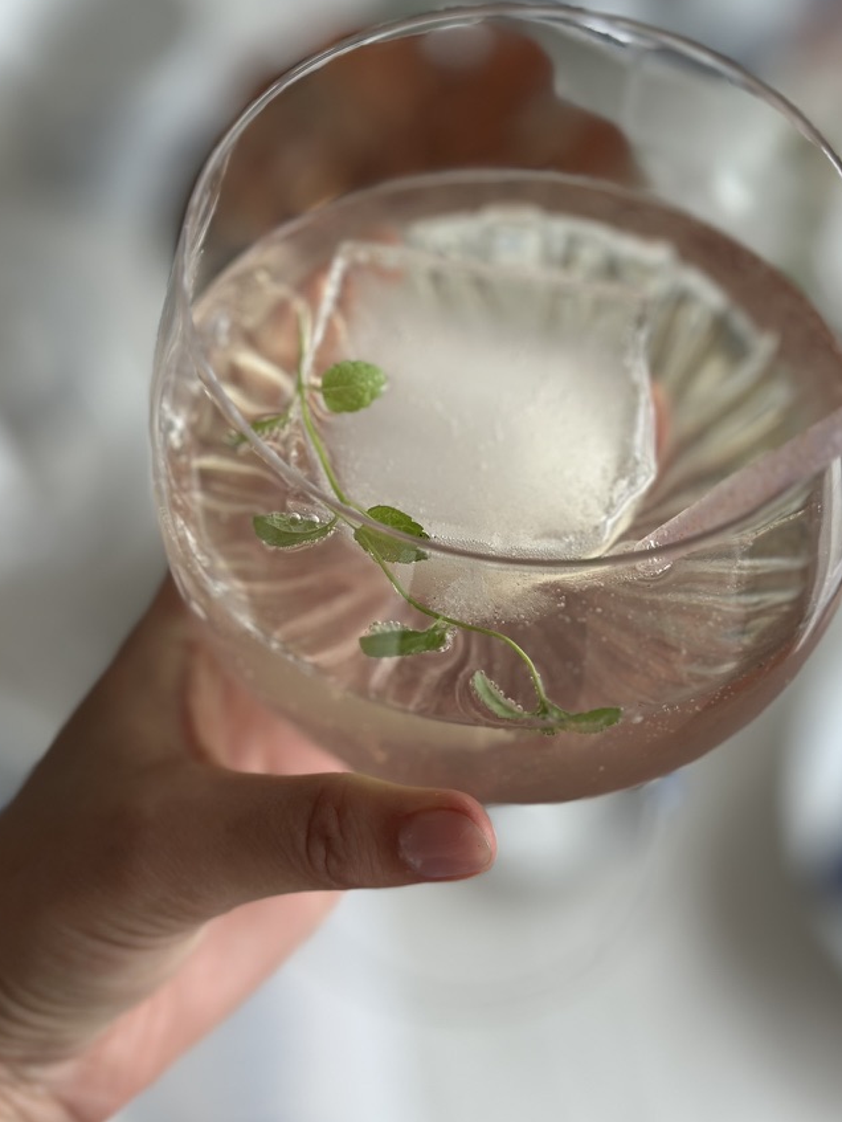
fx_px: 1880
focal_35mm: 58
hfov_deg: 25.2
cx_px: 489
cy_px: 510
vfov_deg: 33.2
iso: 80
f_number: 1.78
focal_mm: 6.86
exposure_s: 1/185
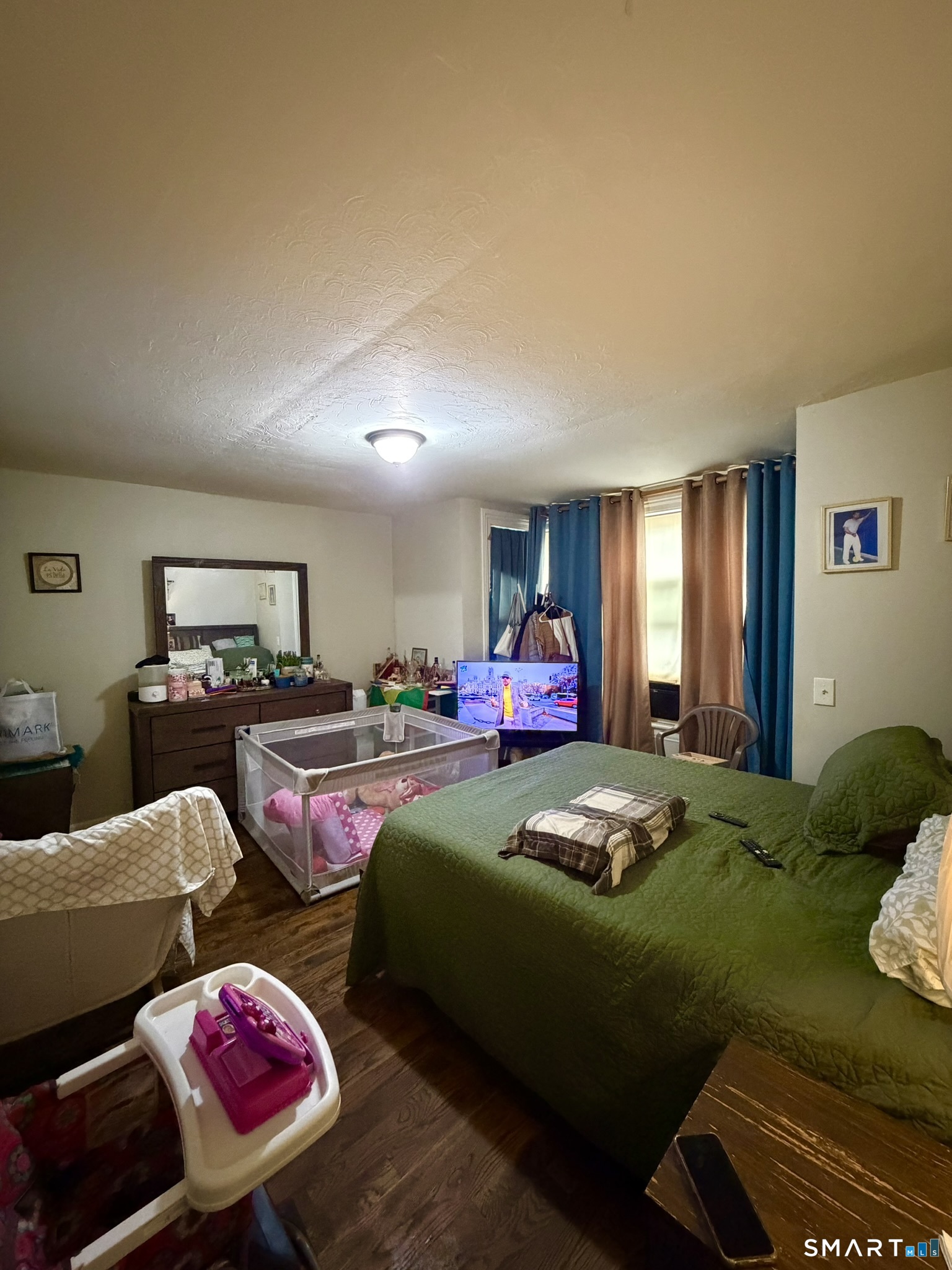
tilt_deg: -3.5
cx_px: 476
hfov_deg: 85.7
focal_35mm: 14
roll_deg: +1.5
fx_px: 513
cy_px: 635
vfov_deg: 102.1
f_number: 2.2
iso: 1250
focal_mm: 2.22
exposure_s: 1/40
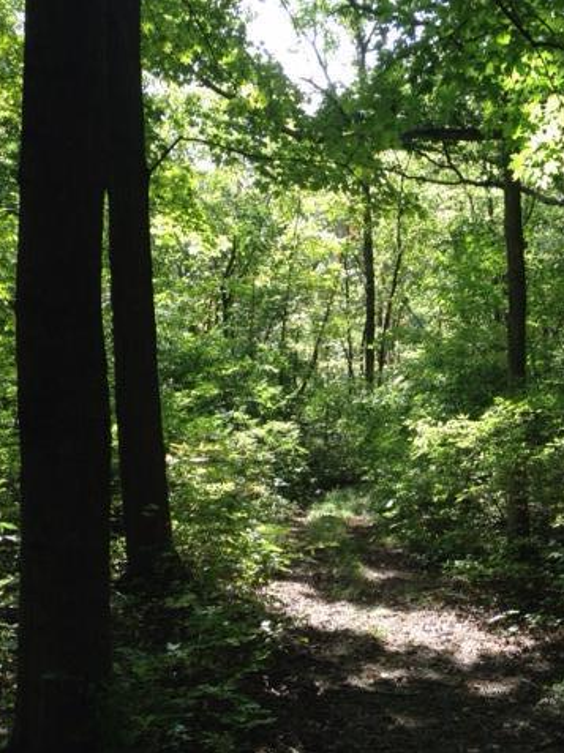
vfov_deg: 40.5
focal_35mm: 47
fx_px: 1022
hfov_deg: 30.5
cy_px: 377
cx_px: 392
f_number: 2.4
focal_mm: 4.28
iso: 50
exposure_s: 1/166
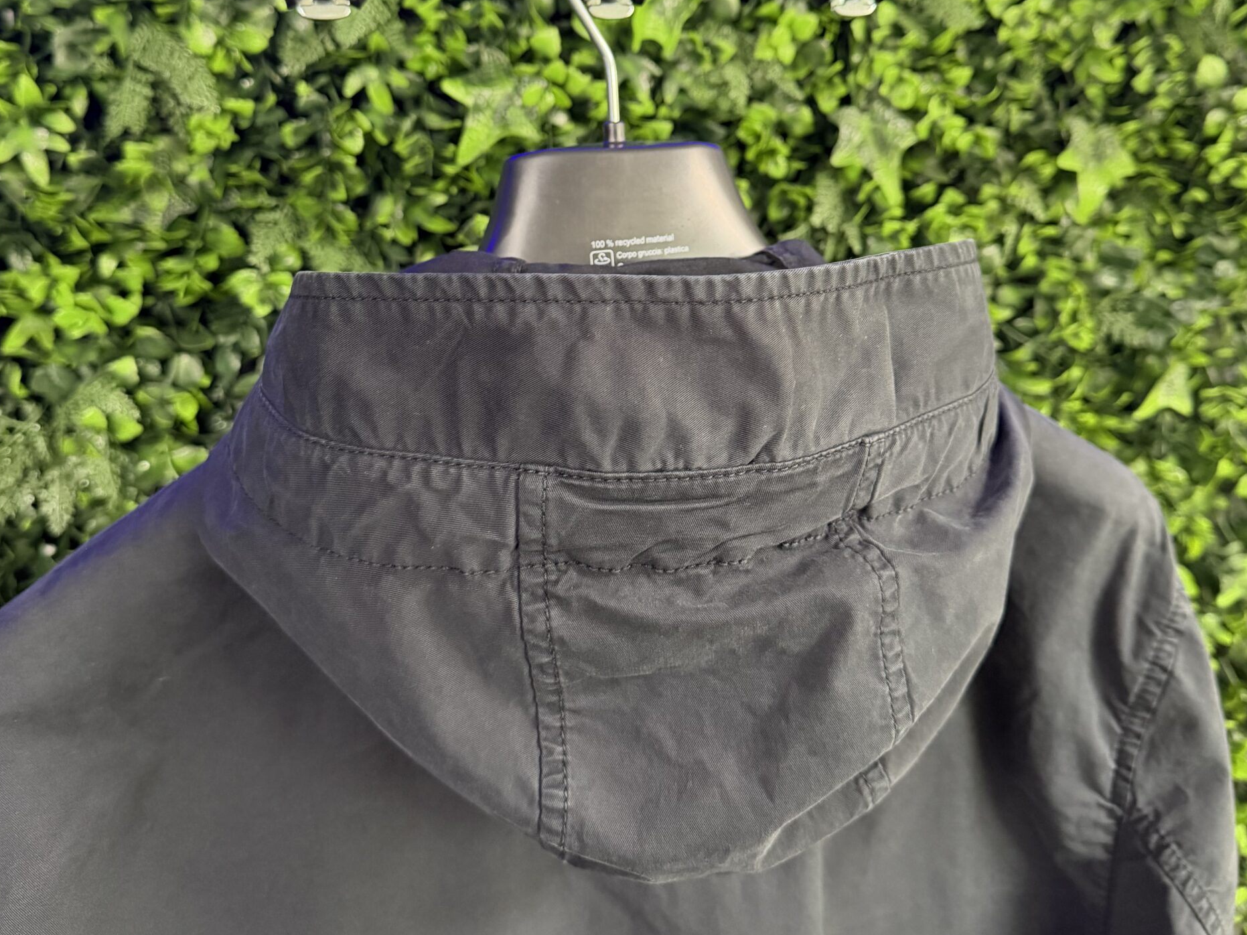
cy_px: 238
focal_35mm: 33
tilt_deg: -7.7
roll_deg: +1.0
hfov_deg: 55.4
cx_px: 627
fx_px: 1189
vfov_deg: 41.7
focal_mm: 6.76
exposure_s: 1/50
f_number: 1.78
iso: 800
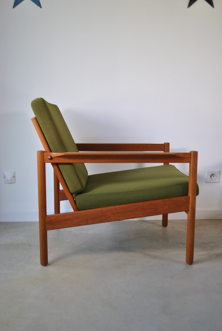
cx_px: 111
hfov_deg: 37.0
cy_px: 166
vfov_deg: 53.1
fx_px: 332
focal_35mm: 36
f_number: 4
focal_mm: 24
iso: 100
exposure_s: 1/60
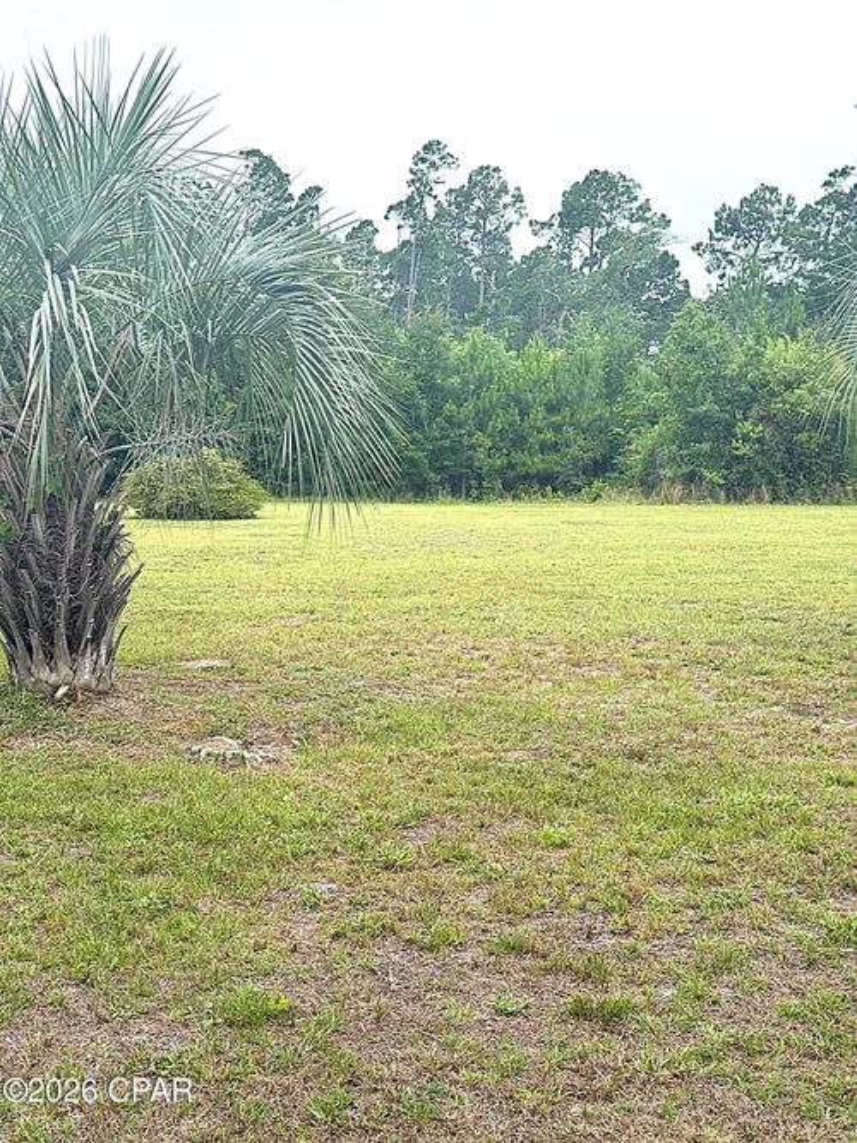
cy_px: 572
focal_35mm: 48
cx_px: 428
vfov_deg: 39.7
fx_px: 1585
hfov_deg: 30.3
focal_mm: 6.76
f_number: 1.78
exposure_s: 1/3378
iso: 80
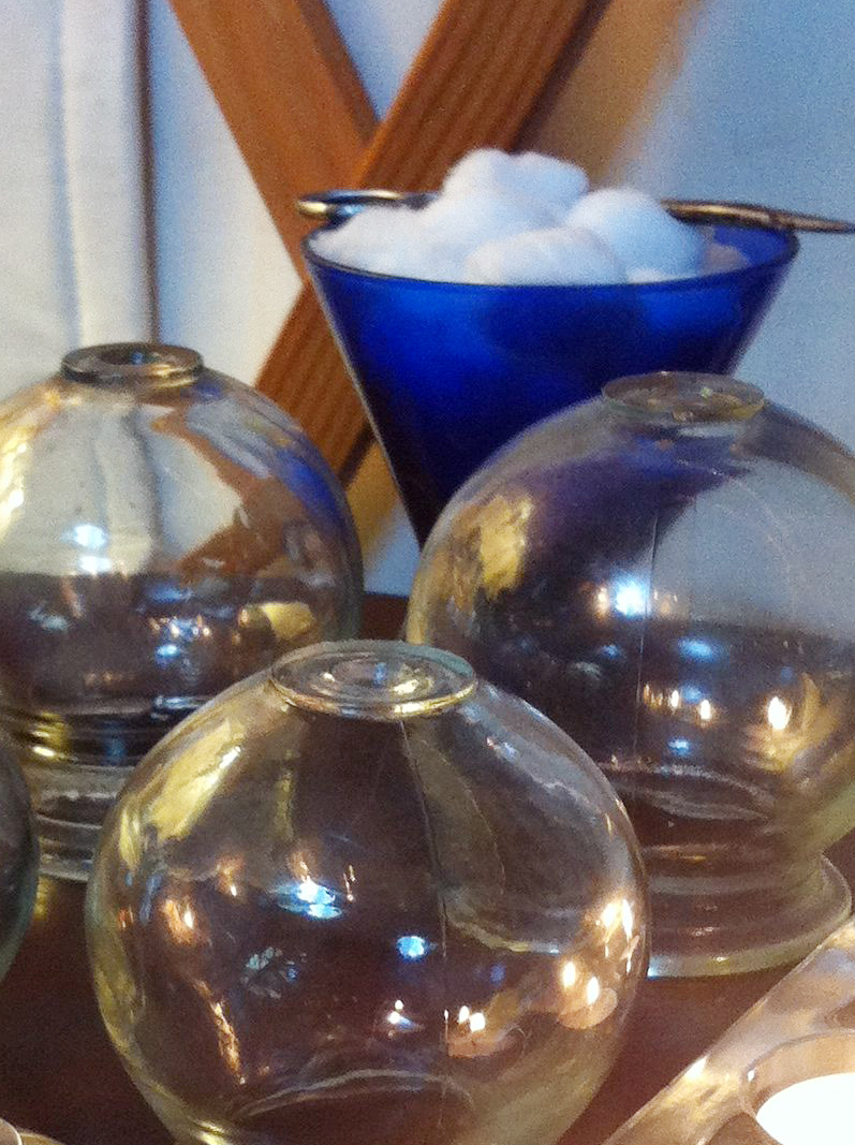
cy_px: 818
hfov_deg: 17.2
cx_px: 206
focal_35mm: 85
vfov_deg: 22.9
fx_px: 2807
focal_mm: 3.85
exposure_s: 1/15
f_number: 2.8
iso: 160
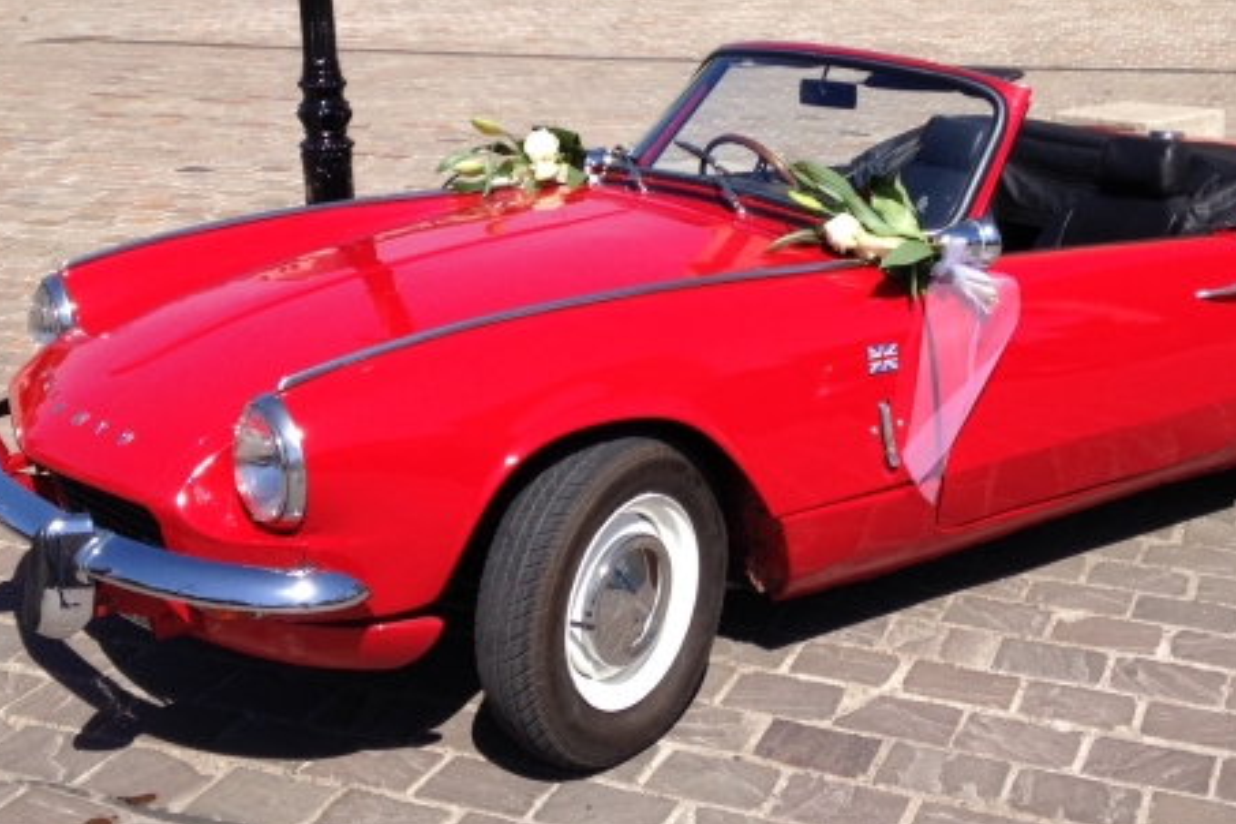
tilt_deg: -17.1
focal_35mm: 53
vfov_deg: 25.4
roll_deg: +0.3
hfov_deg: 37.5
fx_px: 1820
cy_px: 269
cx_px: 696
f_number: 2.4
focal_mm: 4.12
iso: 50
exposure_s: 1/1808
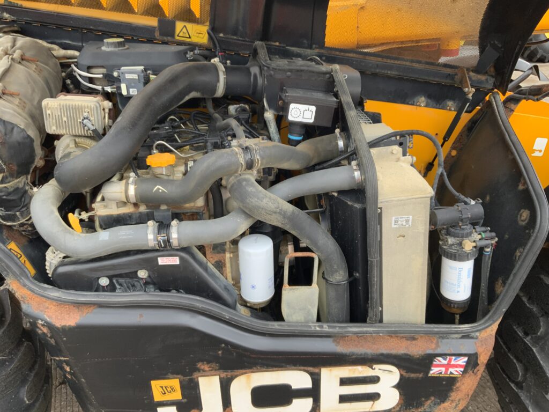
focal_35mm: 29
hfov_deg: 61.7
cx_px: 274
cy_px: 206
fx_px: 460
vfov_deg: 48.2
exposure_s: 1/122
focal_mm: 3
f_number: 1.8
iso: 50
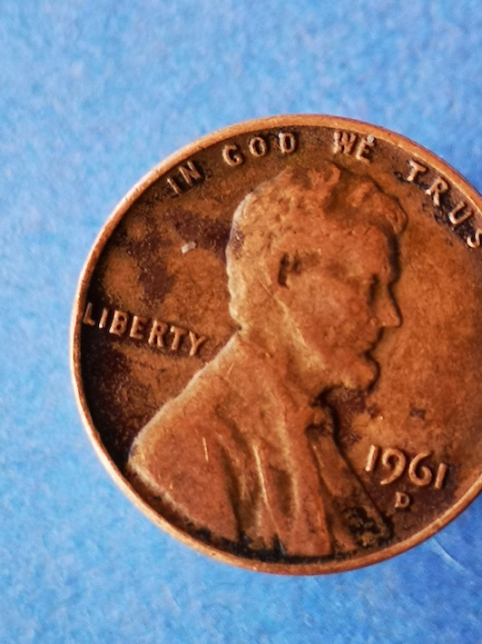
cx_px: 241
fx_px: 2063
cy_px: 322
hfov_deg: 13.3
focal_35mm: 111
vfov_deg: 17.7
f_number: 1.8
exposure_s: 1/100
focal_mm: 5.58
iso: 80
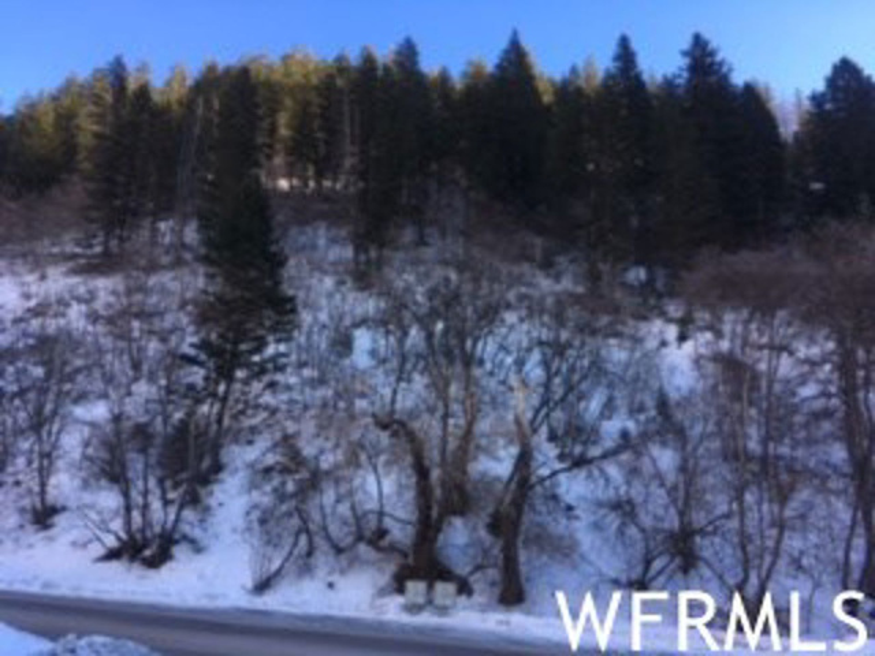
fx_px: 733
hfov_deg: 61.7
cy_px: 328
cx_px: 438
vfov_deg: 48.2
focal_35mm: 29
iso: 25
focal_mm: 4.15
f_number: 2.2
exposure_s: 1/291
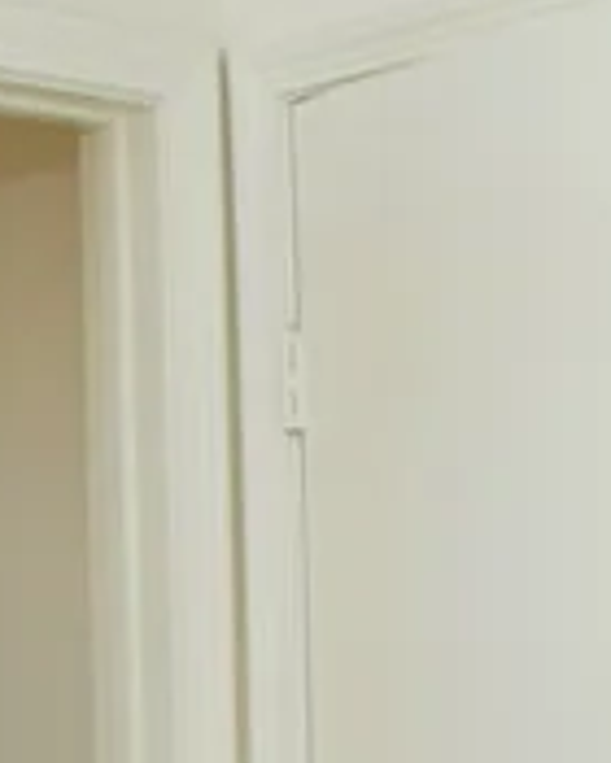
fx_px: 3730
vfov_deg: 10.9
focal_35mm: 165
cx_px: 371
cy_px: 1365
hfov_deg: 9.4
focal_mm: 20
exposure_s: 1/100
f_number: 9
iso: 400
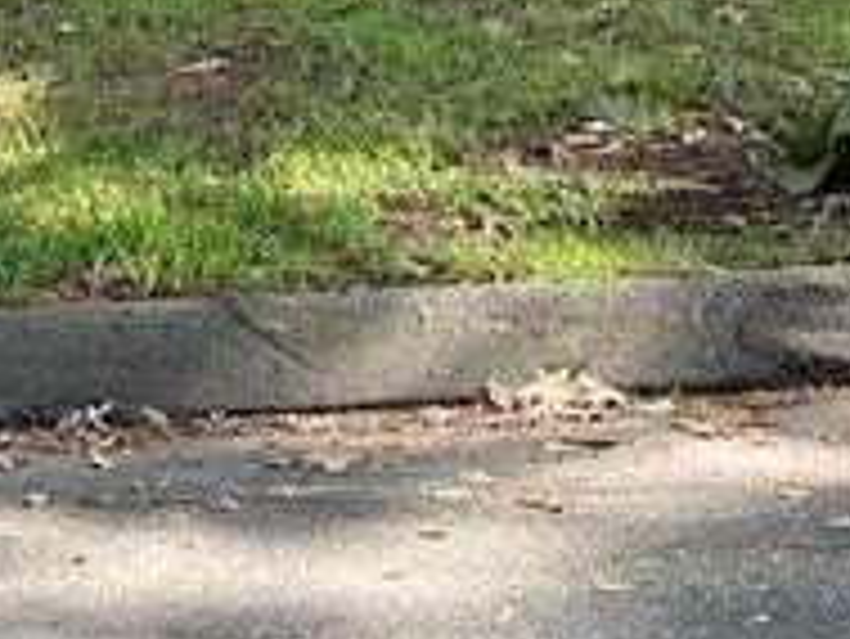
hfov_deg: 13.8
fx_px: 3464
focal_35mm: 141
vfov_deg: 9.6
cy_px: -747
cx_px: 22
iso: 32
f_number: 1.8
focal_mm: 4.25
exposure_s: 1/247
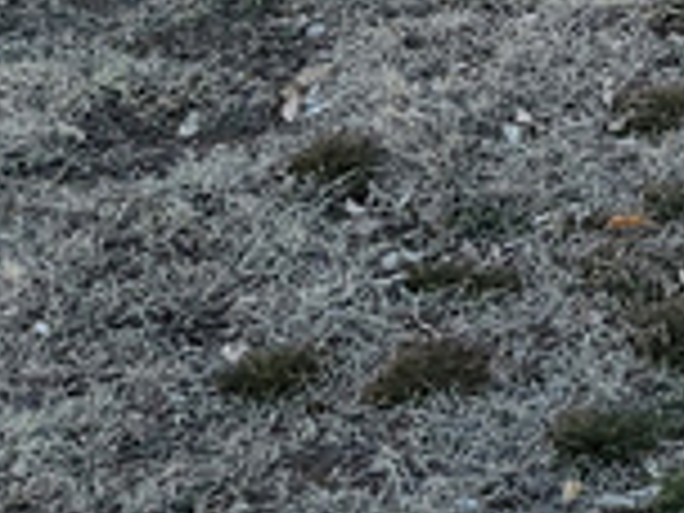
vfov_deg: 7.9
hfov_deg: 10.8
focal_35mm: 175
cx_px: 1098
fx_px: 3458
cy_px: -648
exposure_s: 1/425
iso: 40
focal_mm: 5.4
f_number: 1.8
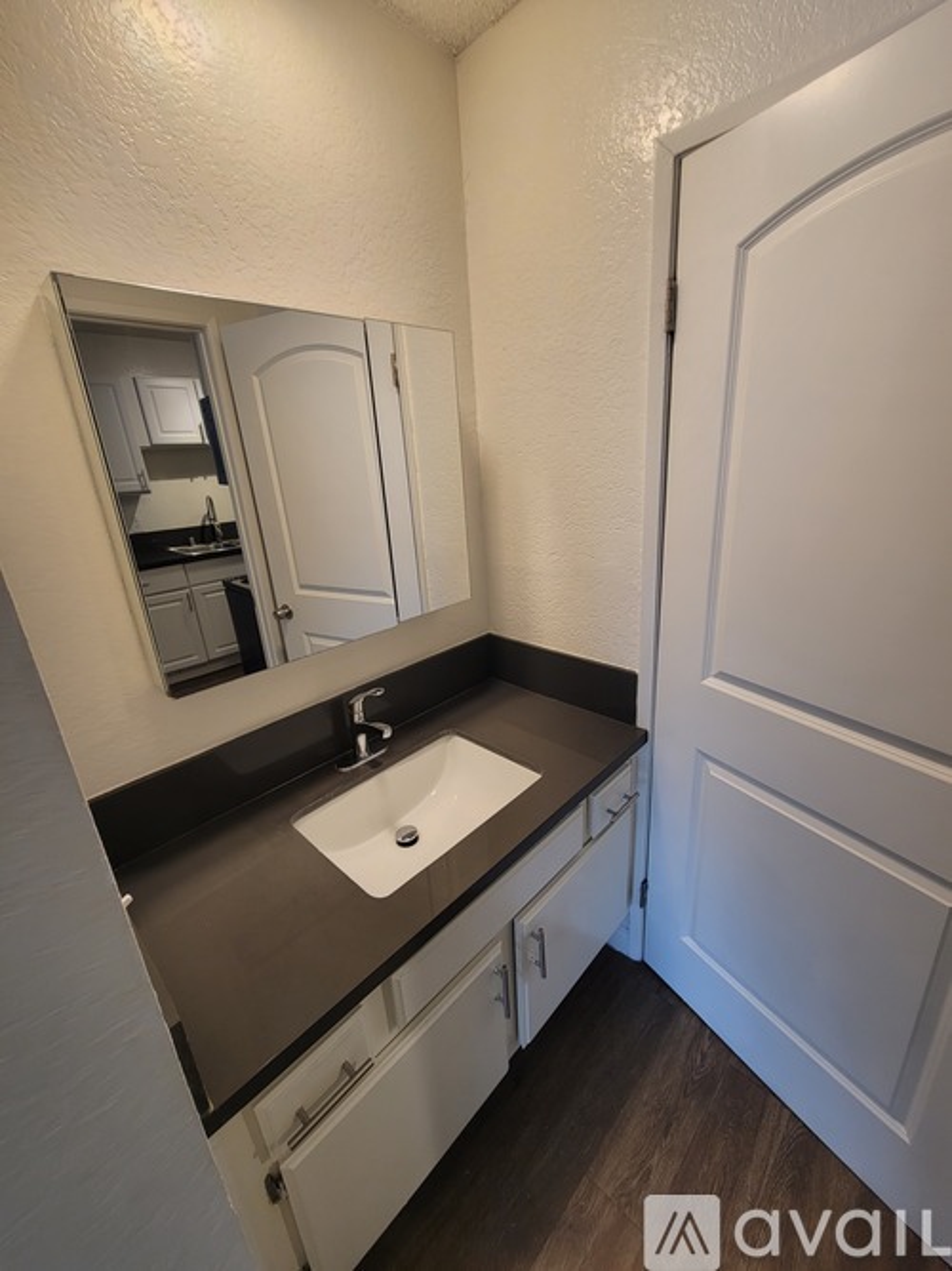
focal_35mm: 13
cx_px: 476
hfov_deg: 89.9
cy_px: 636
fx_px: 477
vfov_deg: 106.2
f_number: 2.2
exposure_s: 1/60
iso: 64
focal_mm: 2.2
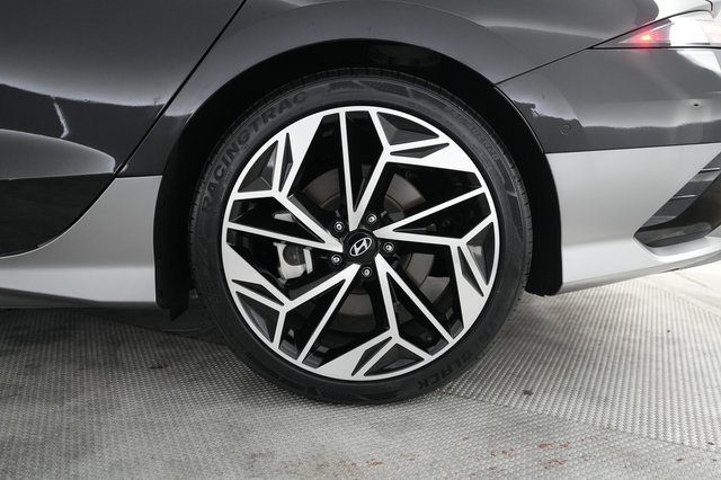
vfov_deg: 46.4
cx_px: 360
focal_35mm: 28
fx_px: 560
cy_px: 240
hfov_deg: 65.5
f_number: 2.8
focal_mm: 28
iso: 4000
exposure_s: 1/160
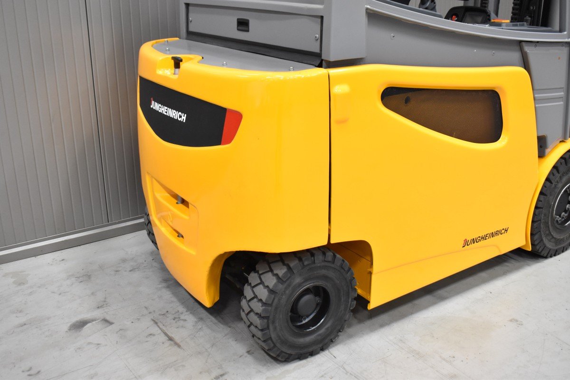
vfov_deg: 36.9
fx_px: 570
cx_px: 285
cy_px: 190
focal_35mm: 36
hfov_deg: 53.1
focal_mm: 24
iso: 1600
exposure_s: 1/50
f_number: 4.5
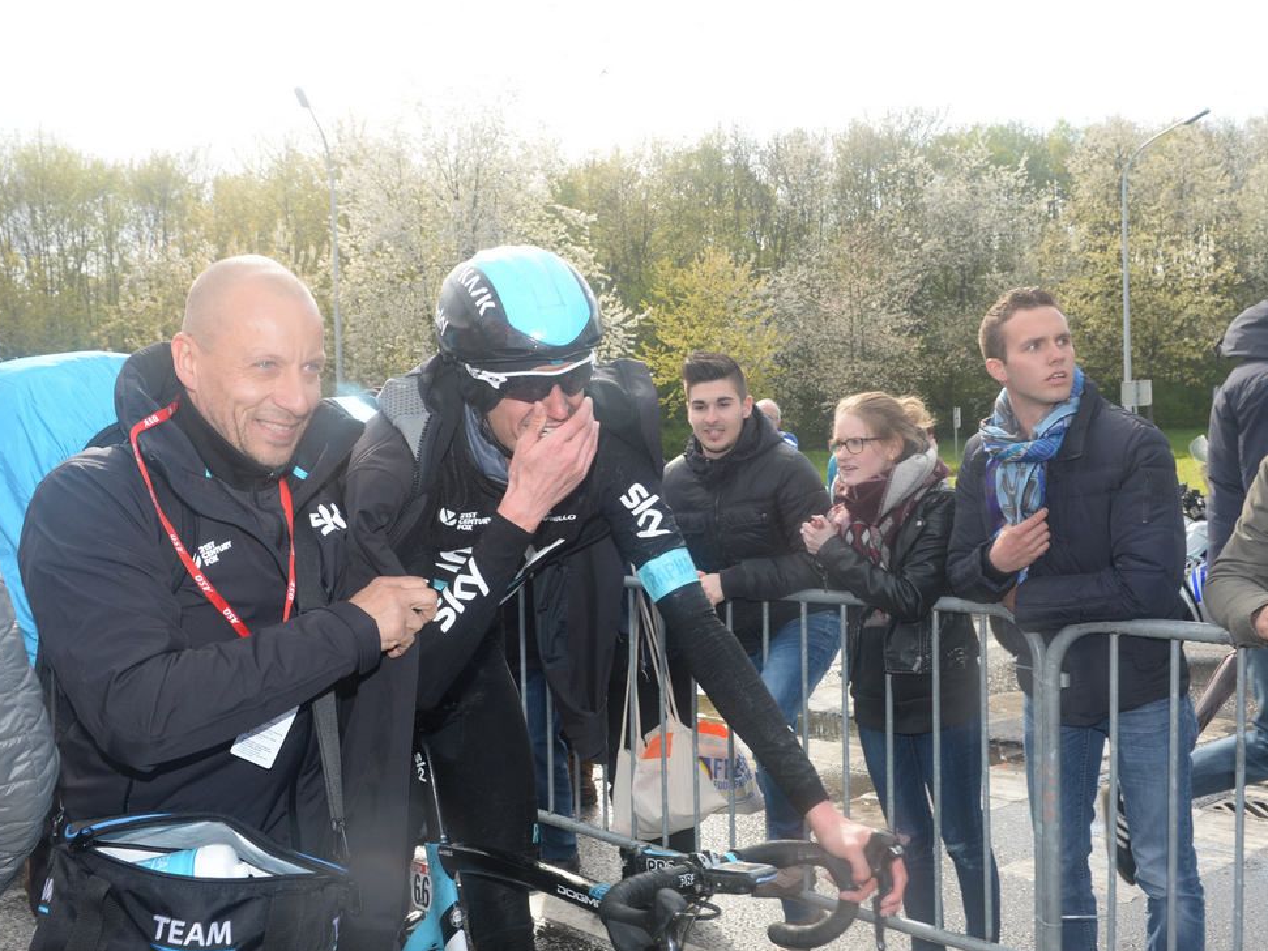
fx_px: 1392
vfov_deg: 37.7
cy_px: 481
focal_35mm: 38
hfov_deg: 49.0
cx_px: 641
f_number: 9
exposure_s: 1/250
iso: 400
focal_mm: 32
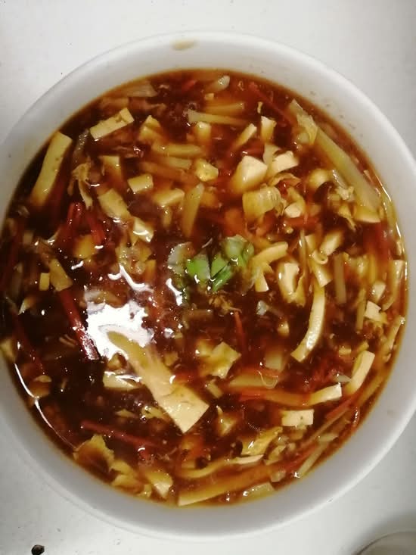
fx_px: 433
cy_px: 278
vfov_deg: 65.3
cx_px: 208
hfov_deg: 51.4
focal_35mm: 27
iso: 500
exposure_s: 1/60
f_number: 1.8
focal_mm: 3.62
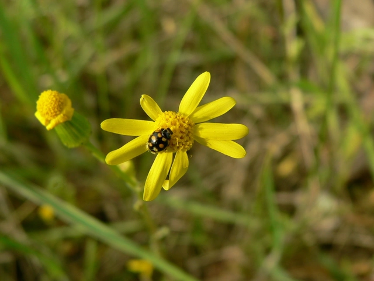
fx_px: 551
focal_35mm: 51
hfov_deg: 37.5
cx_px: 187
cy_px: 140
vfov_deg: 28.6
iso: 80
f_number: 4
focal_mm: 8.5
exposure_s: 1/320
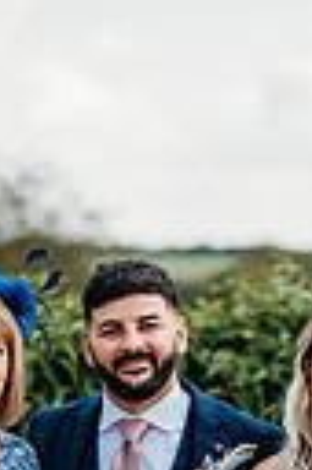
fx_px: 3884
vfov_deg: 6.8
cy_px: 753
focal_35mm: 298
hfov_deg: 4.6
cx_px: 299
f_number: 2.5
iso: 100
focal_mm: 85
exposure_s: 1/800
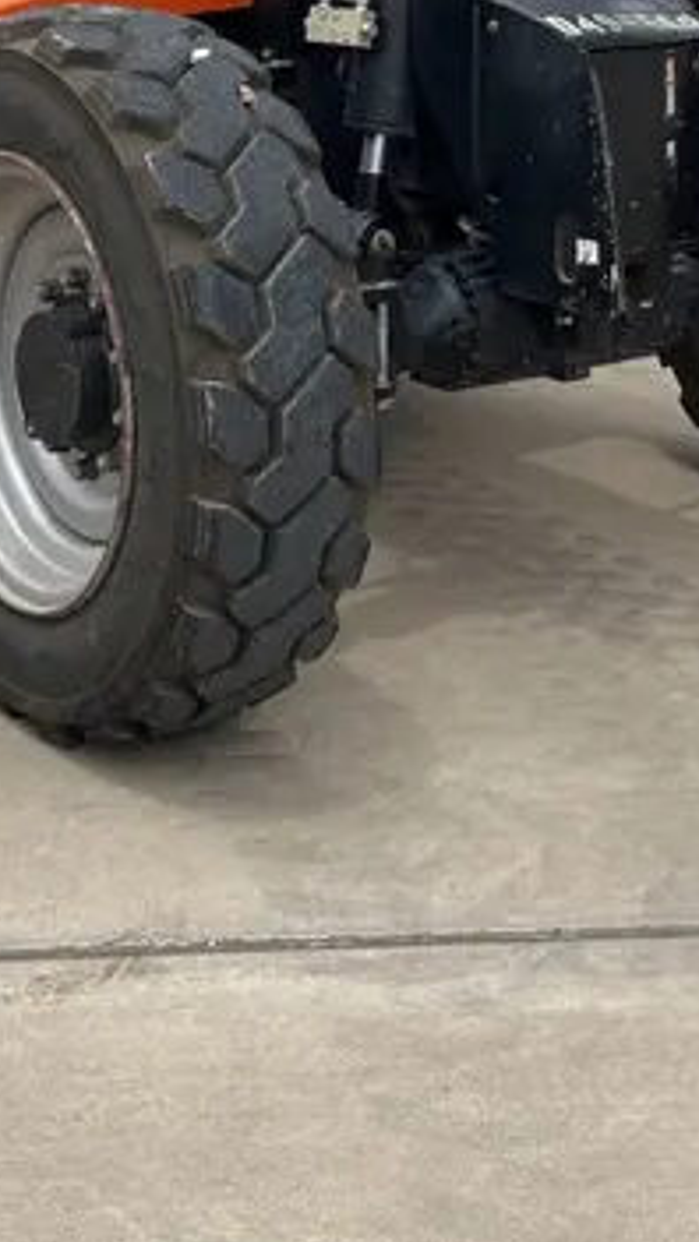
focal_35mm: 59
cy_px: 273
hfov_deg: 20.4
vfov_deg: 34.5
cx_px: 293
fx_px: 1944
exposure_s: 1/4016
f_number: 1.6
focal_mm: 5.1
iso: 50
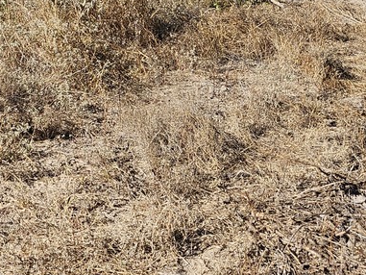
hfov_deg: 20.4
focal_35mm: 87
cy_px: -165
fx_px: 920
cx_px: -125
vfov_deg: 15.4
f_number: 1.8
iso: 25
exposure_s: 1/1395
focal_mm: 5.4
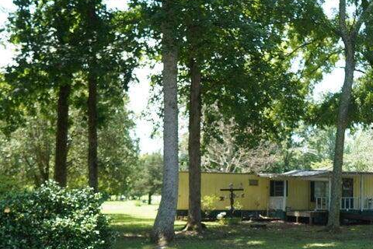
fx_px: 497
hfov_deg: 39.5
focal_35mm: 48
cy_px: 225
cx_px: 298
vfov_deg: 27.1
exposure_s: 1/4000
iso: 500
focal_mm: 16
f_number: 1.8
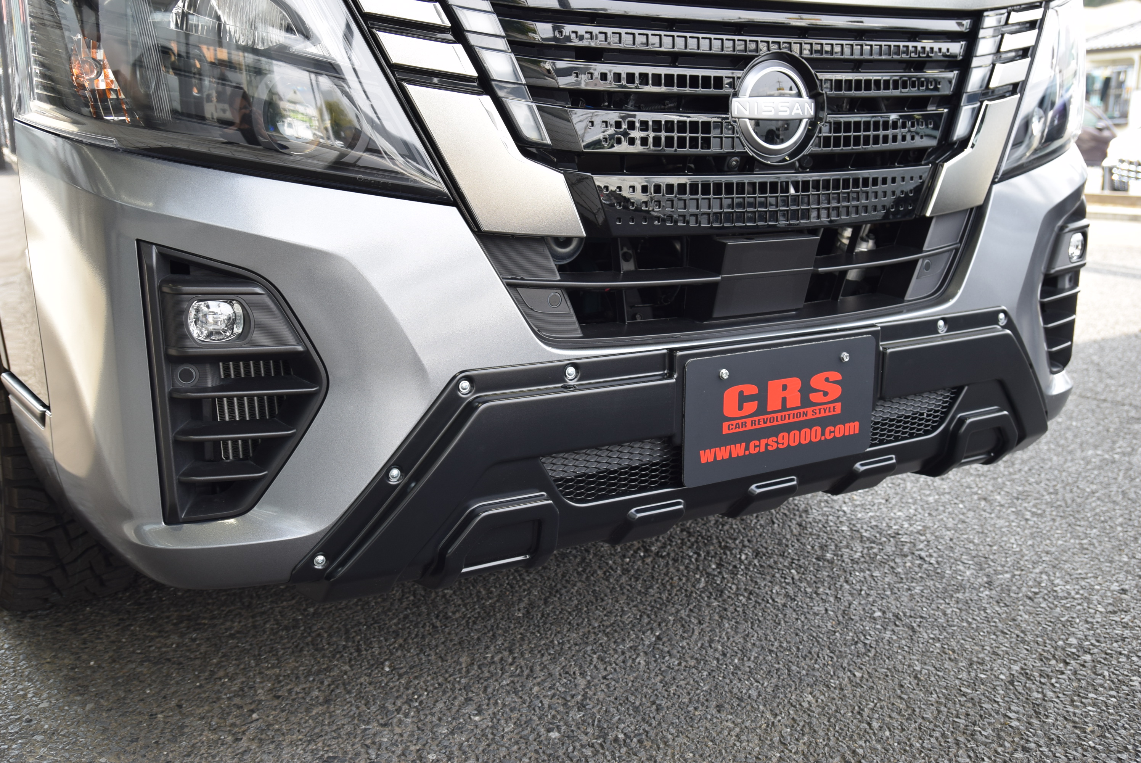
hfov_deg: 51.2
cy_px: 382
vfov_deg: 35.6
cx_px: 570
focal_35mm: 38
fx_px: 1189
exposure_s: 1/160
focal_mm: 25
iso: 200
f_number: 5.6
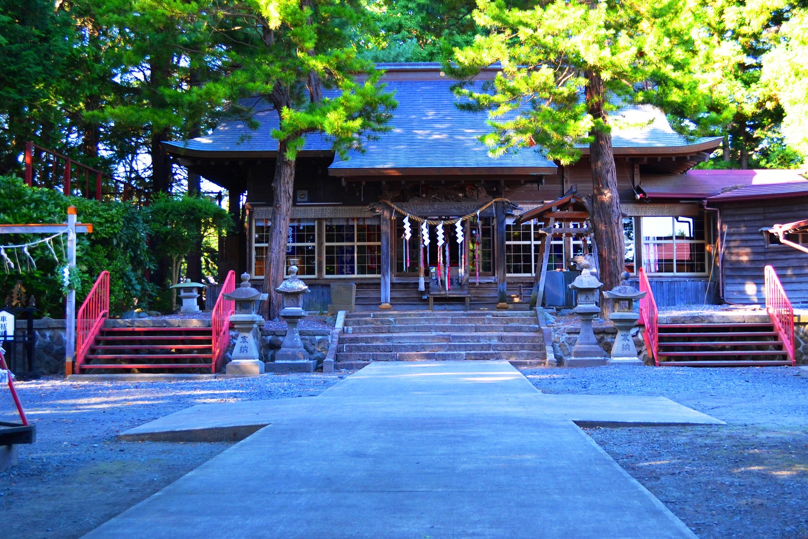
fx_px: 1100
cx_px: 458
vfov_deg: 27.5
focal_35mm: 49
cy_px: 242
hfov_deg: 40.3
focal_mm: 28
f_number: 5
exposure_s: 1/80
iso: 400
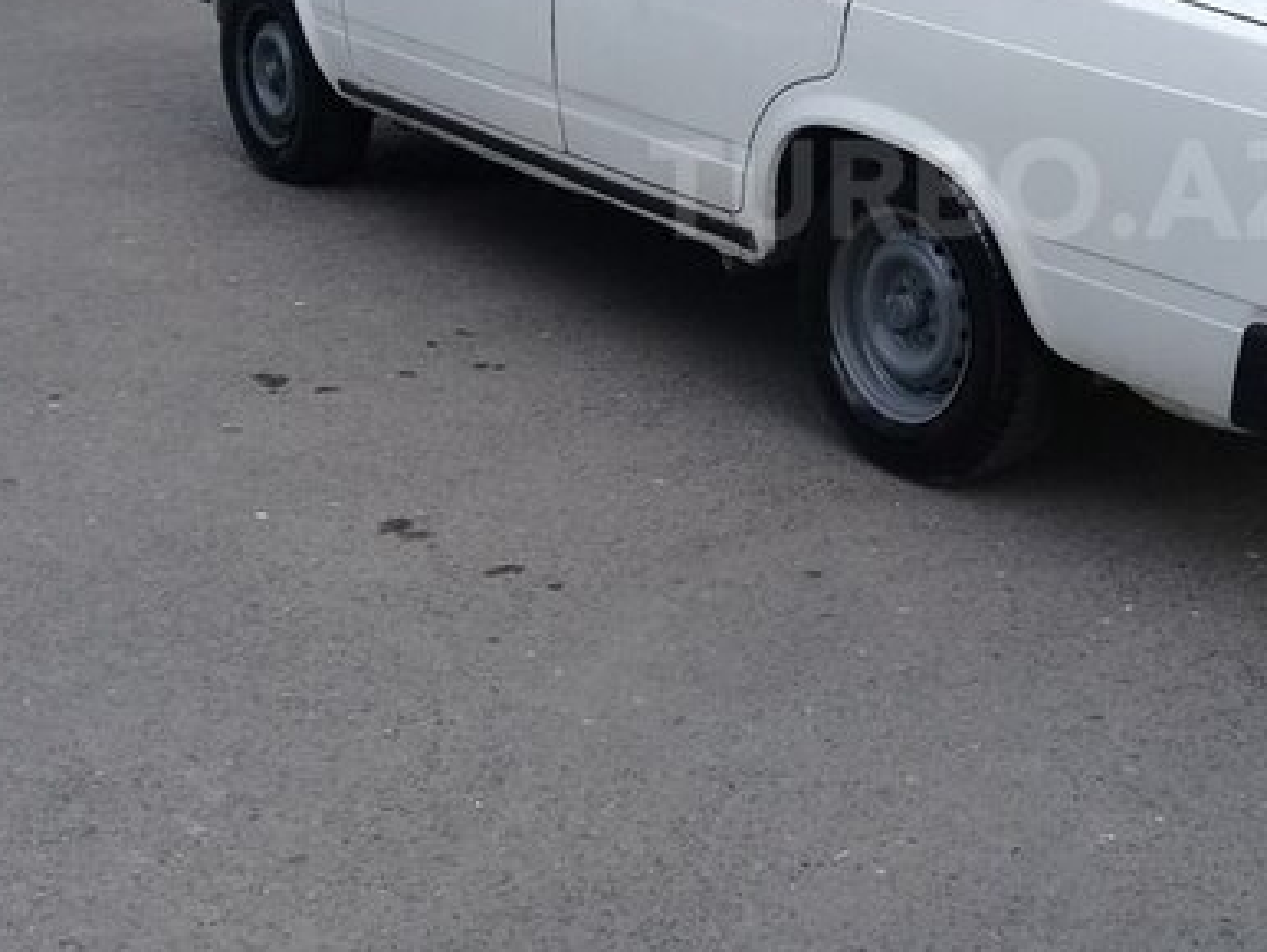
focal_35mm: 53
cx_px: 985
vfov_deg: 27.0
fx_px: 1941
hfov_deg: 35.2
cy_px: 189
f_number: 2.2
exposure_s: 1/107
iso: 50
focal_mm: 3.3
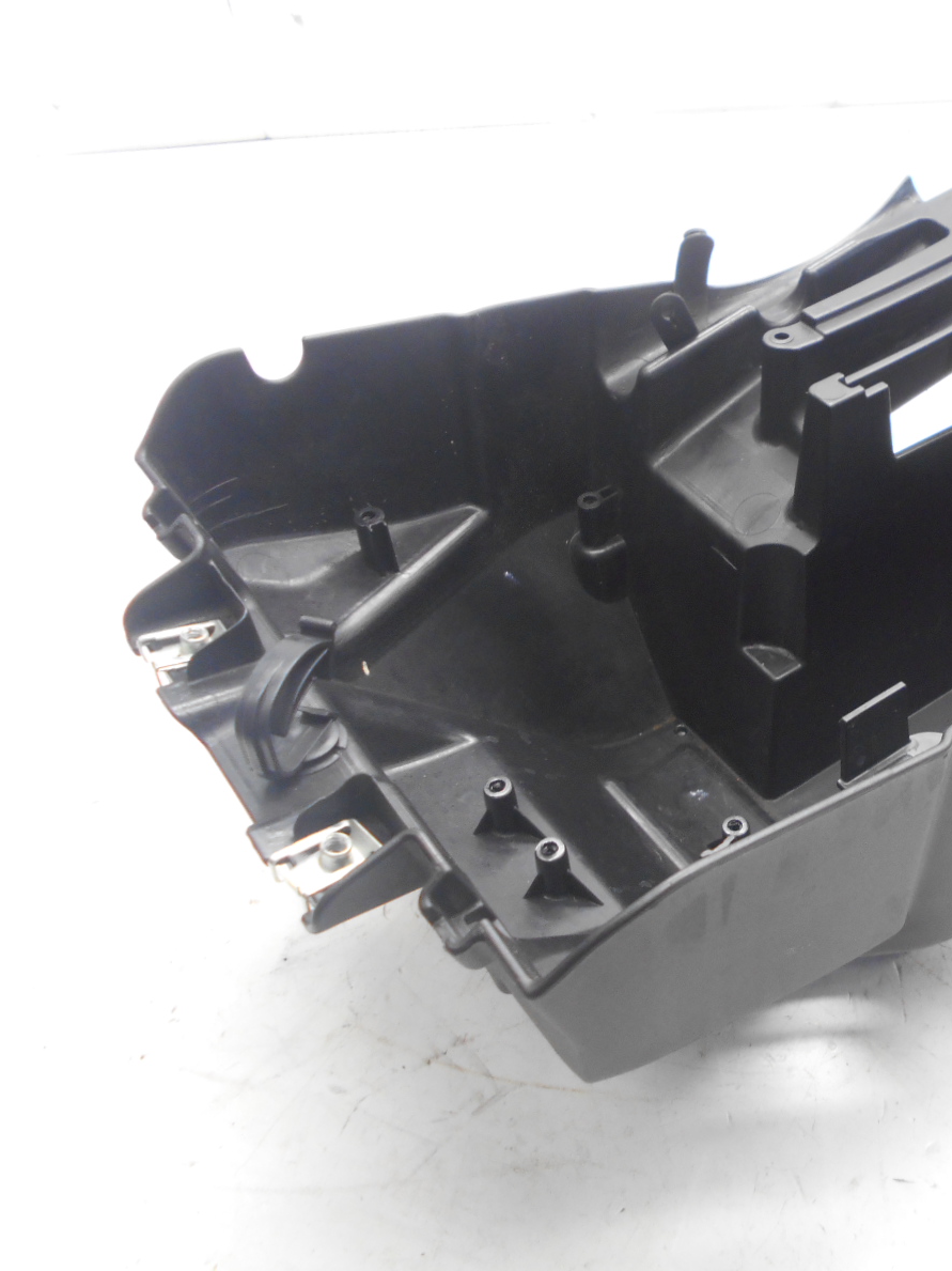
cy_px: 638
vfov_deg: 52.6
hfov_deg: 38.6
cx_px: 805
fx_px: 1284
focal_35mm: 35
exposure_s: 1/30
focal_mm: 4.6
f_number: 3.2
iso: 220
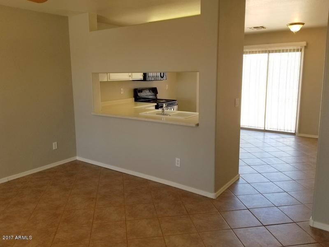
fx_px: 247
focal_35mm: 26
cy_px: 124
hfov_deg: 67.3
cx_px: 164
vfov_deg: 53.1
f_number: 1.7
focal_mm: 4.25
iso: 50
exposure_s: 1/149
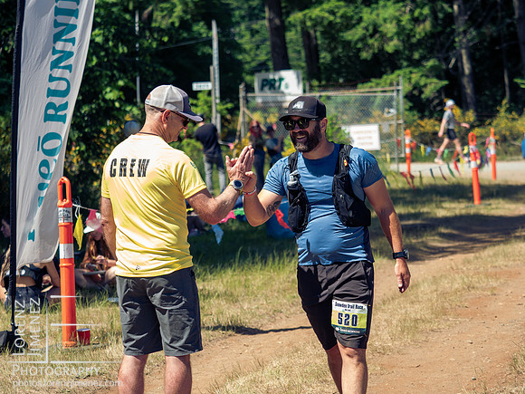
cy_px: 197
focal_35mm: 114
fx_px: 1729
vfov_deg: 13.0
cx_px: 262
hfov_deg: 17.3
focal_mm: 57
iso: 100
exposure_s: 1/1000
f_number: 2.8
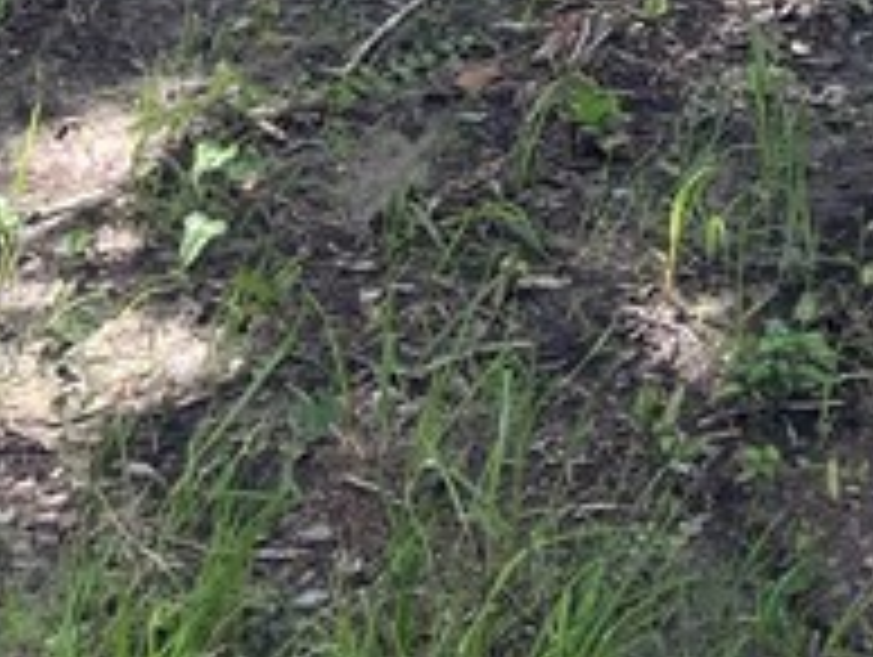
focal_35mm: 137
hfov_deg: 13.4
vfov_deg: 9.3
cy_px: -1066
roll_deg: -1.2
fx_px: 3459
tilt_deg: -5.4
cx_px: 1395
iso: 50
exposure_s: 1/688
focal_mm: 5.1
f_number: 1.6
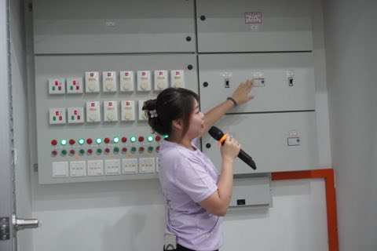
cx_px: 188
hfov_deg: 41.1
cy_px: 126
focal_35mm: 48
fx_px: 503
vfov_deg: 28.1
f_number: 5
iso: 4000
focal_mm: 32
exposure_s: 1/160
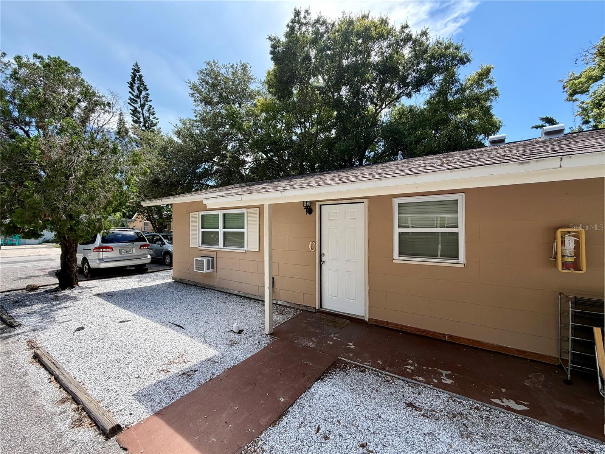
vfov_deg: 85.7
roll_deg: +0.6
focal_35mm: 14
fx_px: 245
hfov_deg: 102.1
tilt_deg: -1.6
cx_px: 302
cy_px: 227
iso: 40
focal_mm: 2.22
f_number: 2.2
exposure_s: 1/625
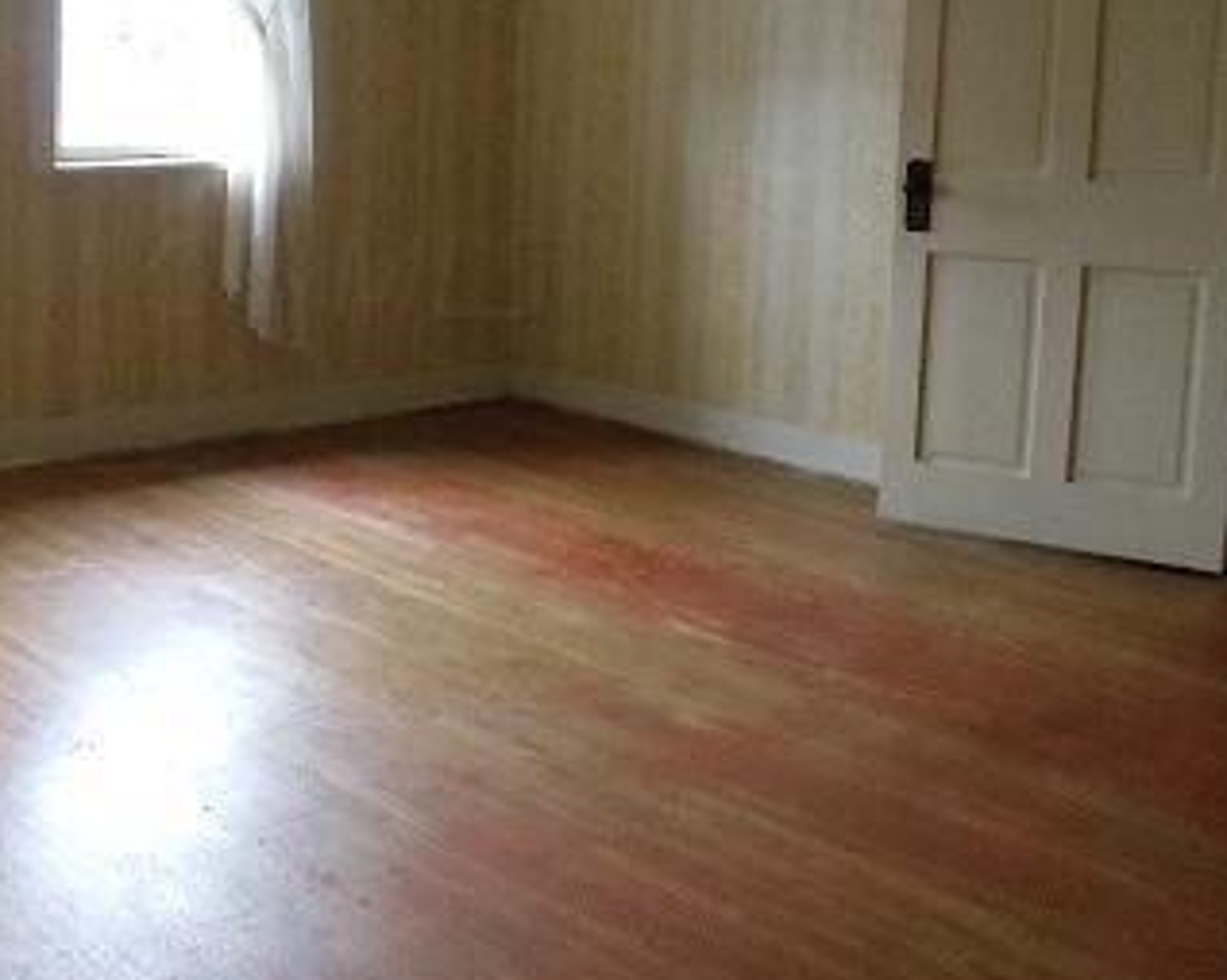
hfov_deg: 25.8
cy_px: 276
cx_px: 343
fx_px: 2649
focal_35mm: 73
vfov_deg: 20.8
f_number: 3.5
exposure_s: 1/80
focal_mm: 6
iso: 800
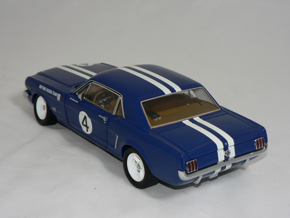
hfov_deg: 27.8
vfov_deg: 21.0
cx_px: 145
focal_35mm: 70
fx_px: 586
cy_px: 109
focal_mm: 11.6
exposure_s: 1/60
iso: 80
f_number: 3.2
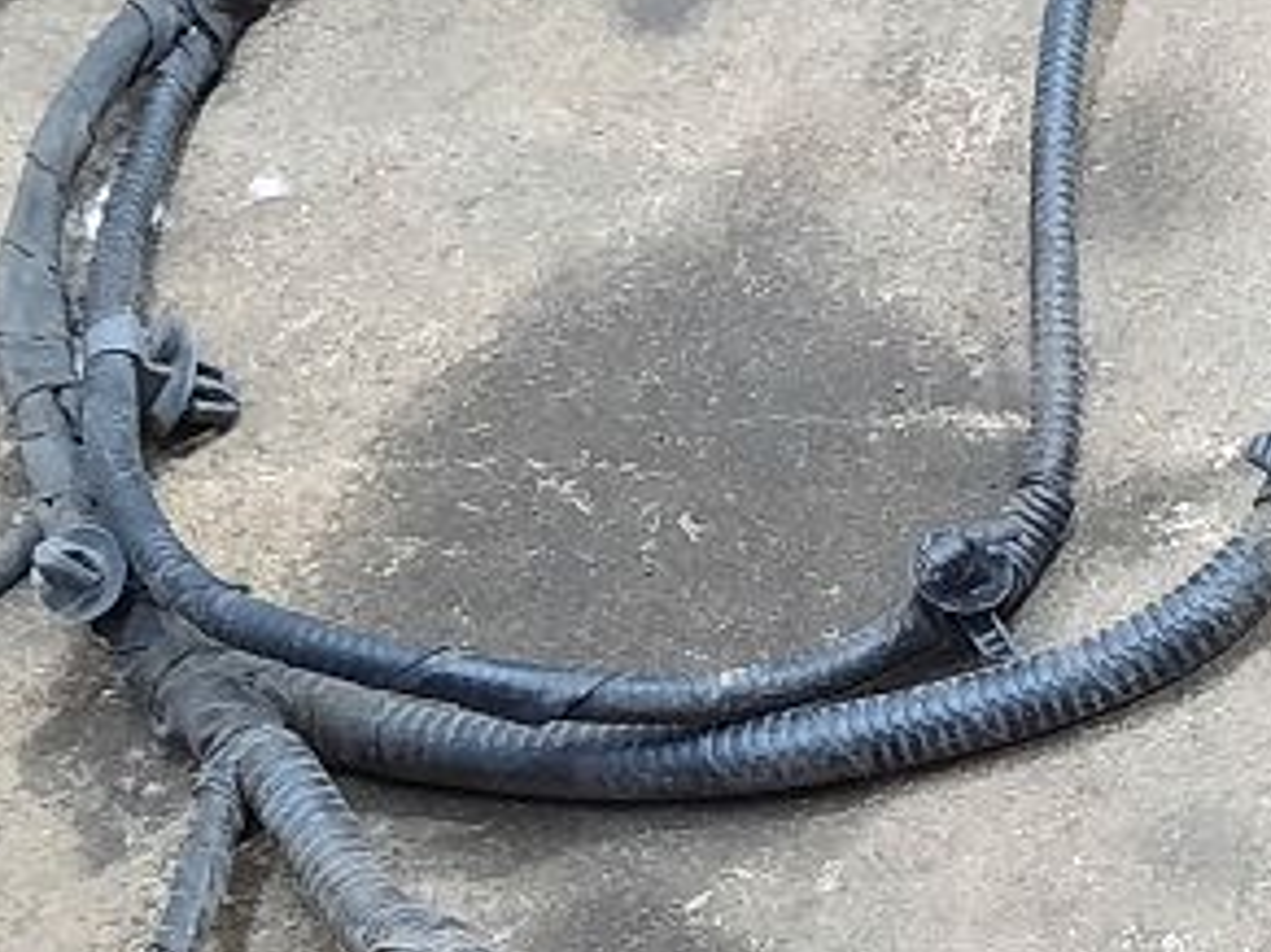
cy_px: 655
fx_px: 3780
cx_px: 1337
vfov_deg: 14.3
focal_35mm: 103
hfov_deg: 18.5
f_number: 2
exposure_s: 1/25
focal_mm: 4.6
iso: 320
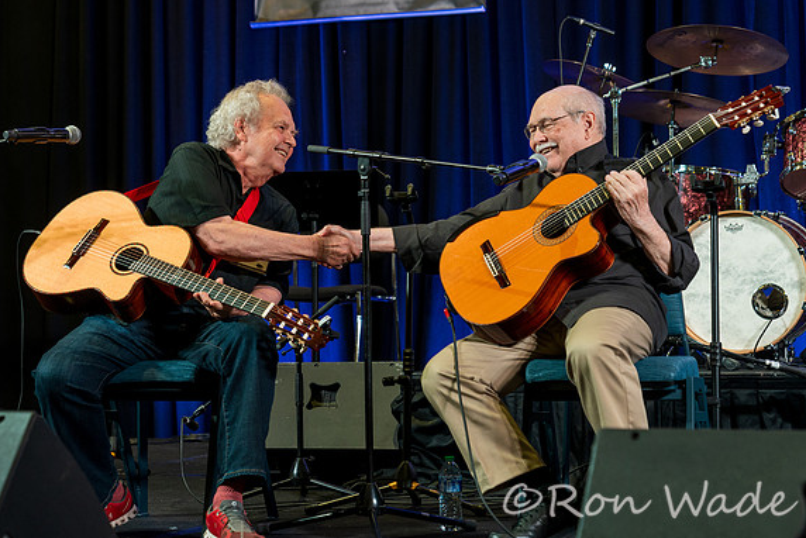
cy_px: 234
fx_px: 1792
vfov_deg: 17.1
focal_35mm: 80
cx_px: 354
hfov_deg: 25.3
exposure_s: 1/160
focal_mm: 70
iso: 2000
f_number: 4
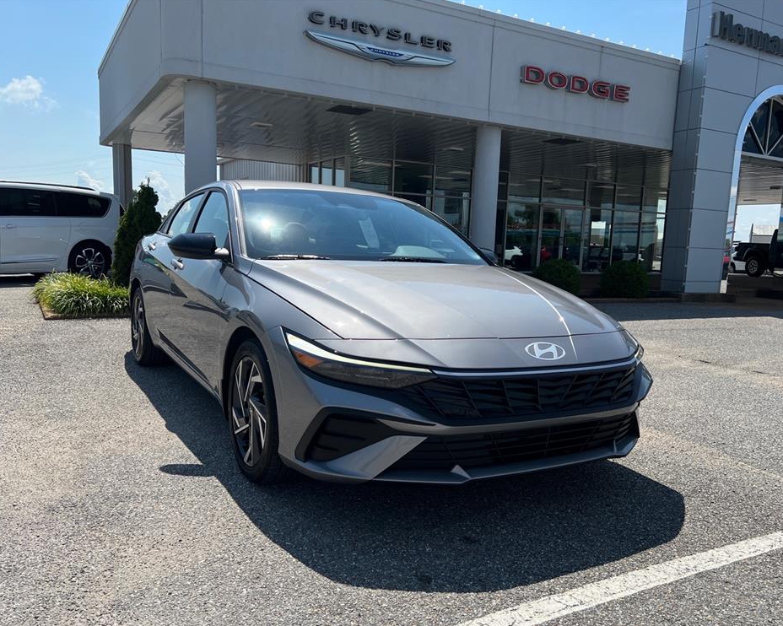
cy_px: 320
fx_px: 649
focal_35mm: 28
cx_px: 397
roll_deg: -3.0
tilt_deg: -7.7
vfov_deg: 51.5
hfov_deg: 62.2
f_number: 1.5
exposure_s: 1/8696
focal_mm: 5.7
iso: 50
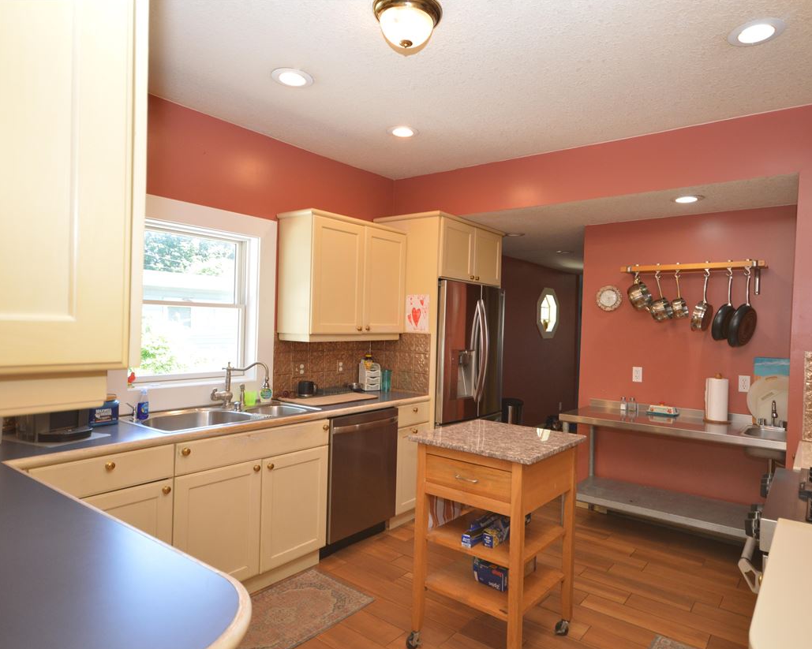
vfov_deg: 65.5
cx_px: 436
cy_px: 333
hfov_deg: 77.5
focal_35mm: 21
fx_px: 505
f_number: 4.5
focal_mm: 12
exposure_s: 1/60
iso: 450
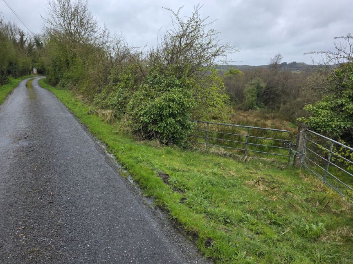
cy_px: 134
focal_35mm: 24
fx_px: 245
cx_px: 176
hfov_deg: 71.6
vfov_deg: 56.8
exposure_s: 1/359
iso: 40
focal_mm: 6.3
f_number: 1.7
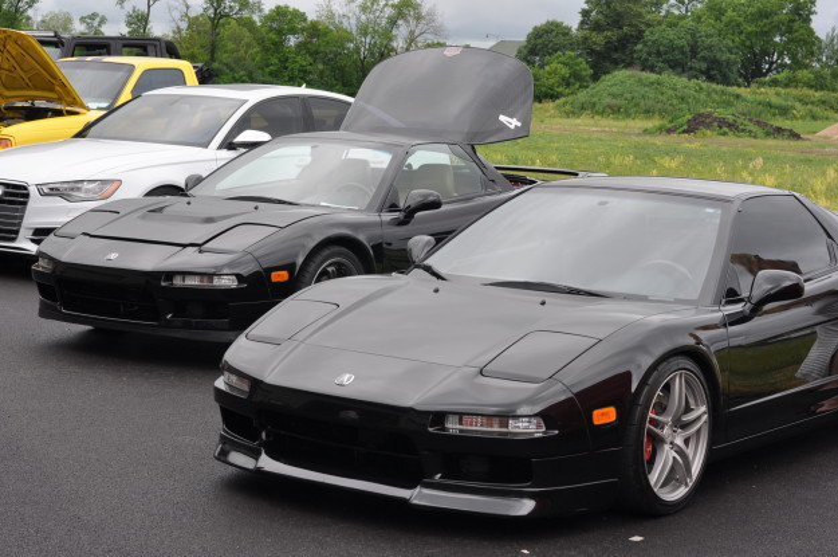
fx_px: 1744
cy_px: 278
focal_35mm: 75
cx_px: 419
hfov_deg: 27.0
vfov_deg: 18.1
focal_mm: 50
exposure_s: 1/250
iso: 200
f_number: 8
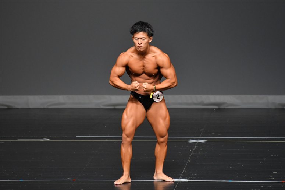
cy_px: 95
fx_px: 2967
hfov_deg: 5.5
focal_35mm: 375
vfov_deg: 3.7
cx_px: 142
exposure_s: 1/400
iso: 2500
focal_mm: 250
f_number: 5.6
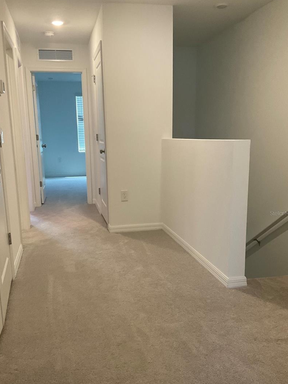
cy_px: 213
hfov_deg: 42.9
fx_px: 366
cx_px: 132
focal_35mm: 33
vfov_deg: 55.2
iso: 80
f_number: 1.8
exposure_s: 1/60
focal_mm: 3
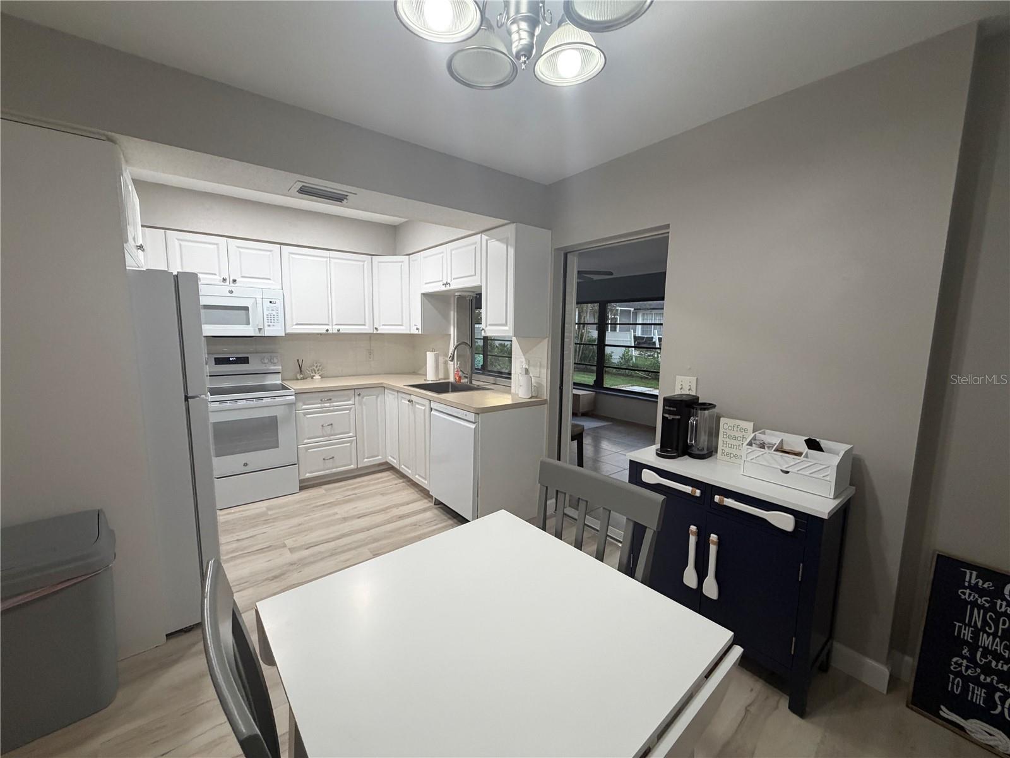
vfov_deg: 85.7
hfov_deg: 102.1
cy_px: 379
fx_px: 408
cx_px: 505
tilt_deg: -7.0
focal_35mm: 14
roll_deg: -1.3
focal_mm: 2.22
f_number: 2.2
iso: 250
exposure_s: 1/120
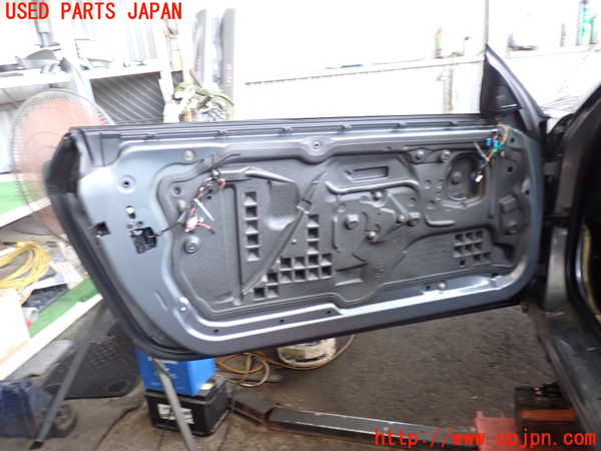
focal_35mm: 30
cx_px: 300
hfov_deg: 60.0
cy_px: 226
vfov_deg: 46.8
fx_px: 521
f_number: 2.3
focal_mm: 5.4
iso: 200
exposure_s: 1/30
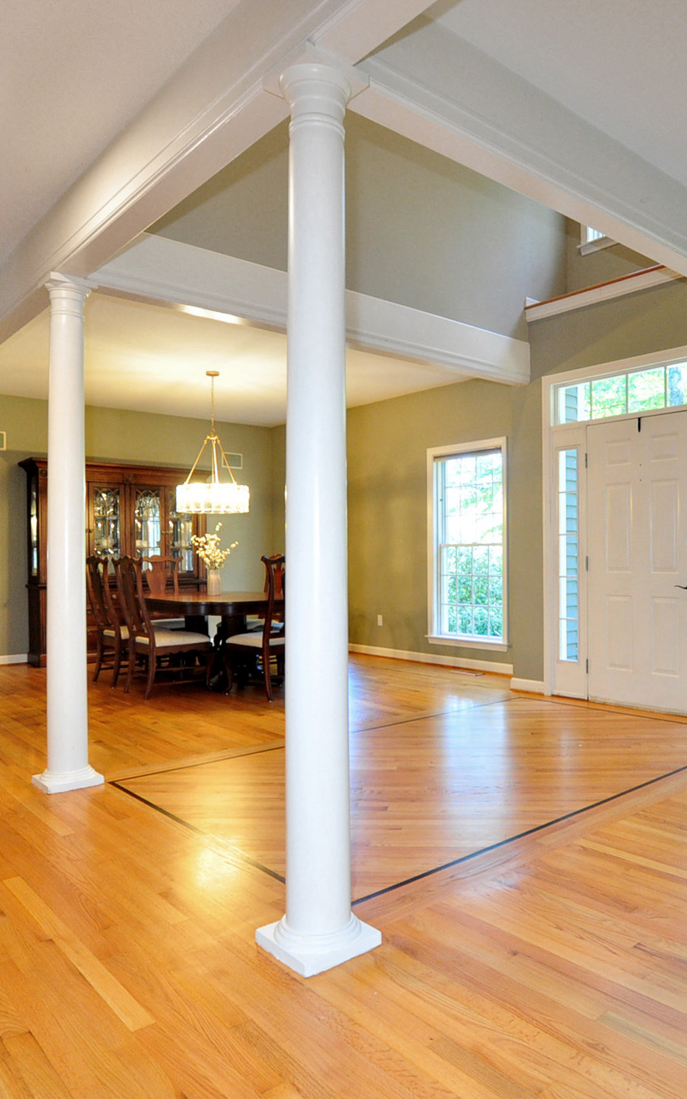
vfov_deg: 74.8
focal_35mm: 24
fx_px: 719
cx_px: 440
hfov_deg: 50.4
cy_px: 553
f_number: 5
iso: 800
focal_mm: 10
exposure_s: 1/25
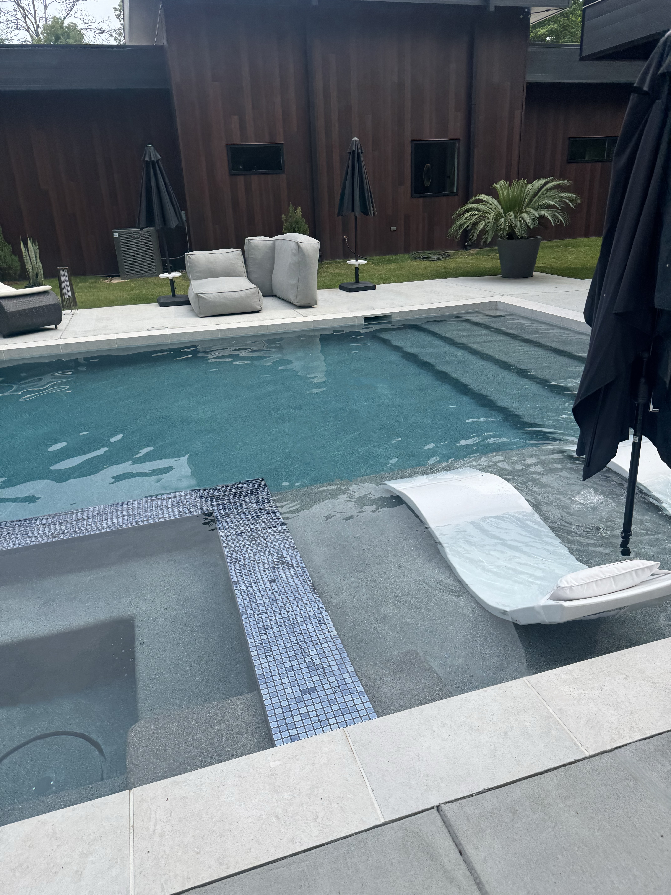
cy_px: 448
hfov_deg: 56.8
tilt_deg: -19.4
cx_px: 336
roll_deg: +1.3
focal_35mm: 24
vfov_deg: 71.6
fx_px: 620
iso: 80
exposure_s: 1/1818
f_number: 1.78
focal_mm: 6.76
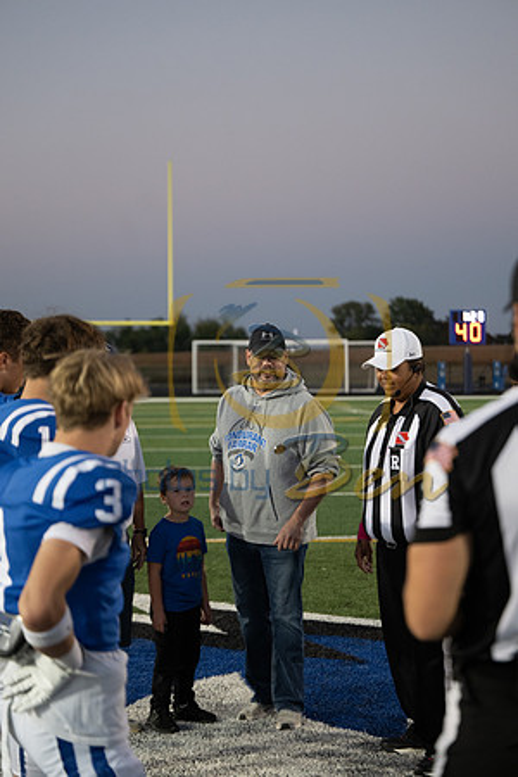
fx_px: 1511
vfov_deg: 28.8
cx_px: 259
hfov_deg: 19.5
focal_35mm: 70
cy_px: 388
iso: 2500
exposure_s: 1/800
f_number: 2.8
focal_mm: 70
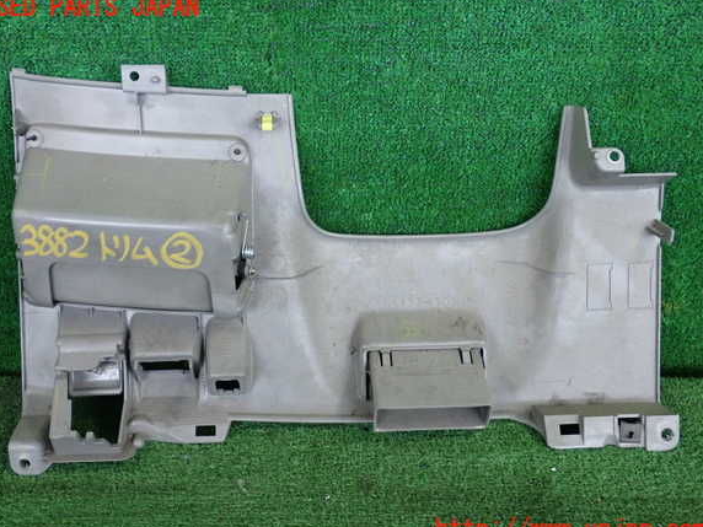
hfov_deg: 43.8
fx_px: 873
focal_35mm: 43
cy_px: 269
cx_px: 344
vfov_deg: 33.6
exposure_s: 1/125
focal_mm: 7.31
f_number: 2.8
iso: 800
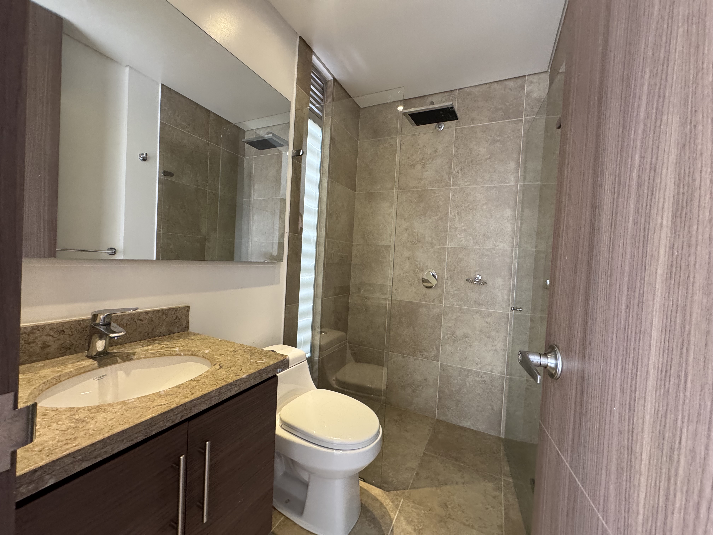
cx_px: 356
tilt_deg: -1.3
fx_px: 288
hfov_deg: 102.1
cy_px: 268
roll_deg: -1.7
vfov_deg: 85.7
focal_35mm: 14
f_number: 2.2
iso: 320
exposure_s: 1/65
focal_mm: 2.22
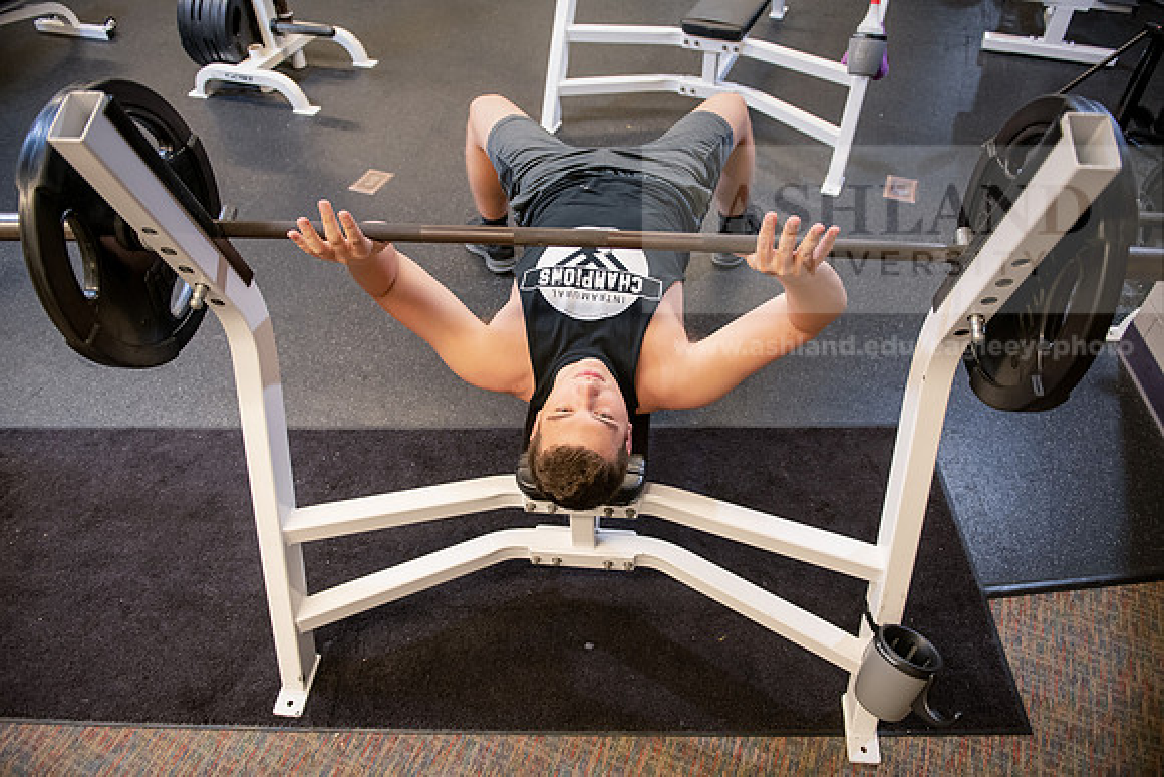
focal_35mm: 24
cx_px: 582
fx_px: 776
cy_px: 388
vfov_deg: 53.2
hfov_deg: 73.7
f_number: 3.2
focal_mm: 24
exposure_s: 1/200
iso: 1250
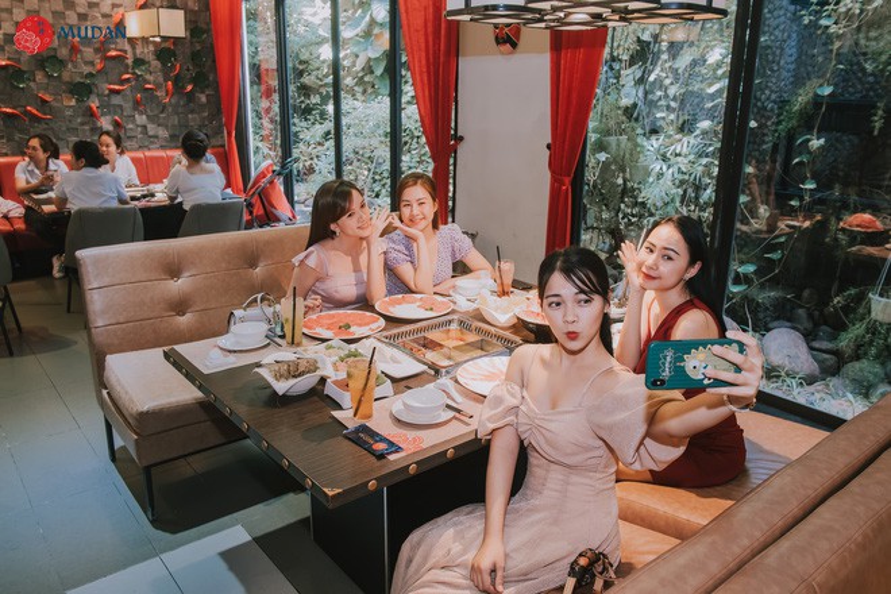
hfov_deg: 67.4
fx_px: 668
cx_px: 446
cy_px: 297
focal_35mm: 27
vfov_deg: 47.9
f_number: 4
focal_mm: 18
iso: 1250
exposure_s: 1/30
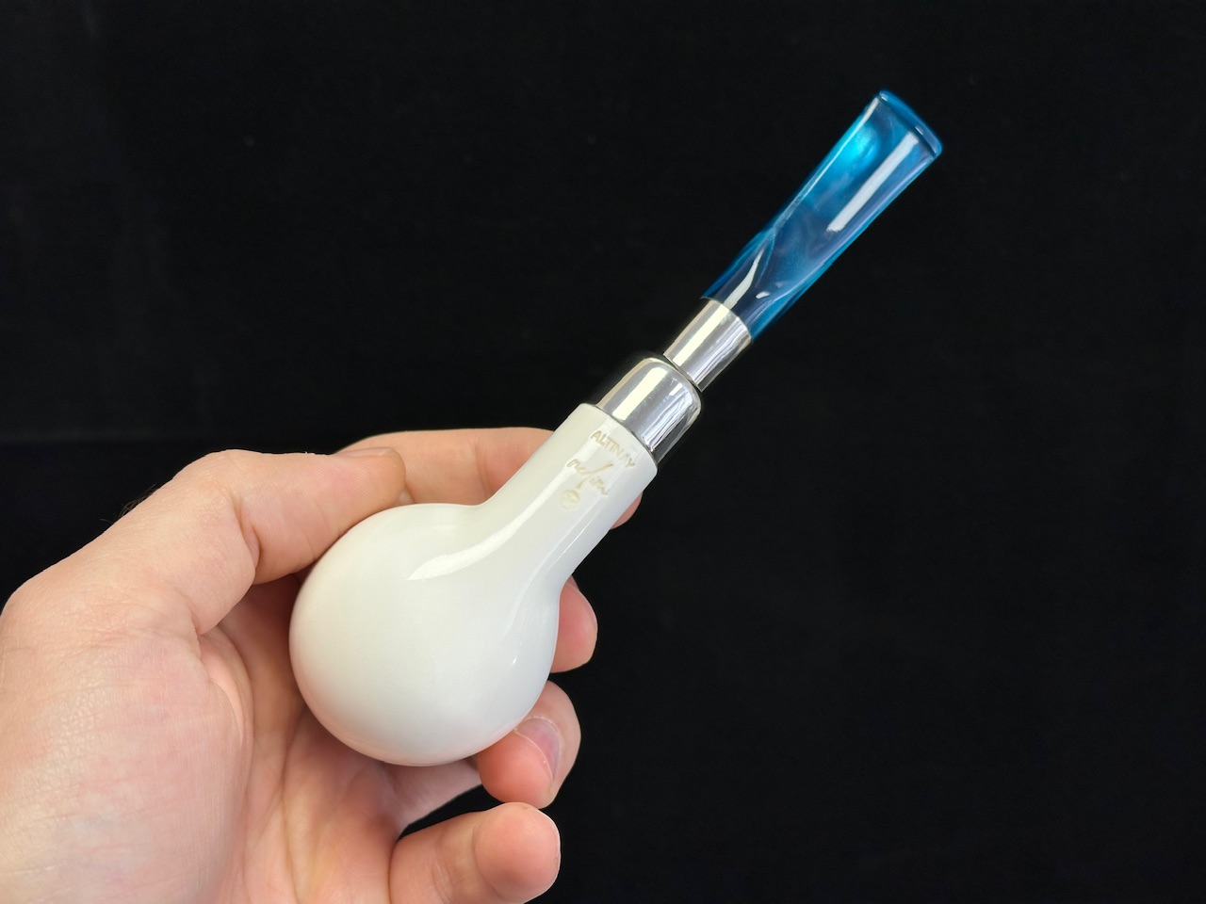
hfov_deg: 39.7
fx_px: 1672
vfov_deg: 30.3
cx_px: 603
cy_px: 452
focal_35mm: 48
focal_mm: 6.86
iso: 50
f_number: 1.78
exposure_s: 1/176
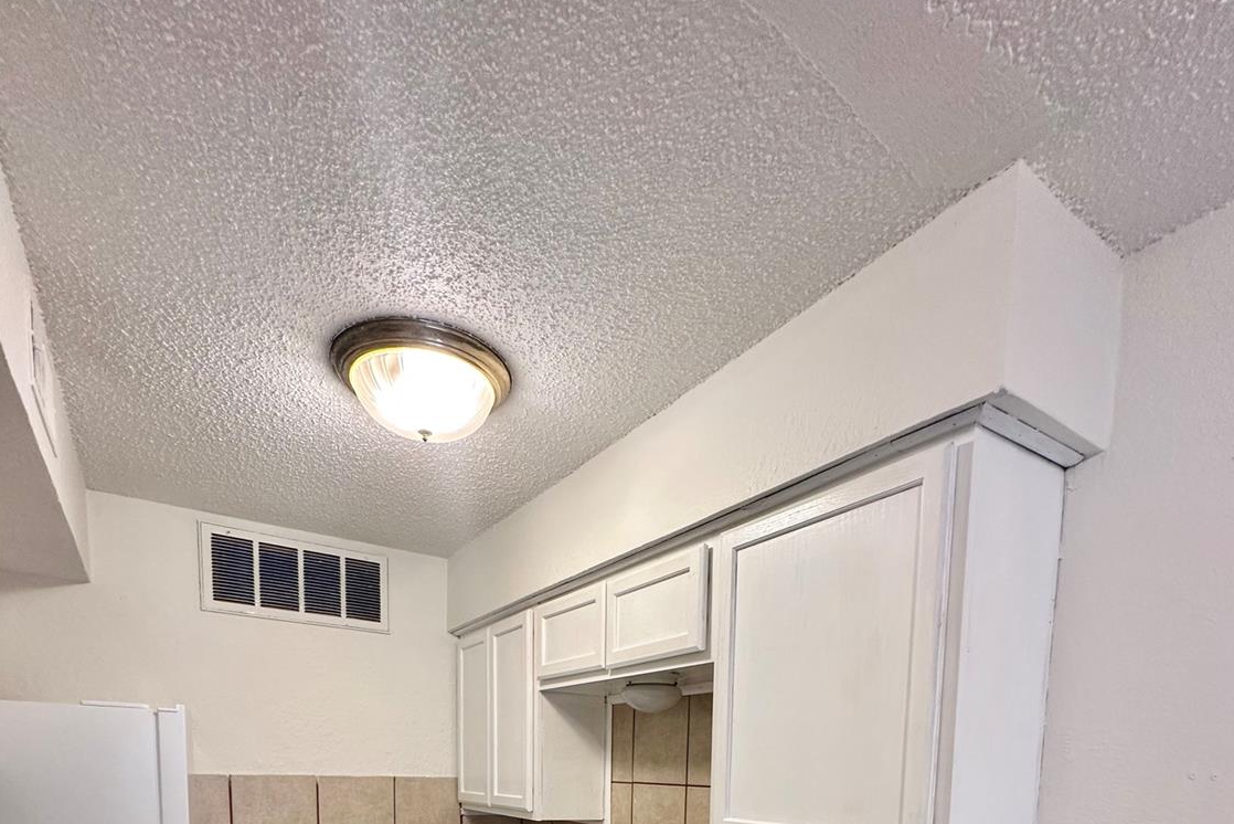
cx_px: 616
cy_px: 841
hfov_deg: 84.0
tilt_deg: -5.5
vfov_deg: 49.4
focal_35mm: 20
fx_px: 686
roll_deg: -1.5
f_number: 2.2
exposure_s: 1/60
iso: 160
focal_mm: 2.22
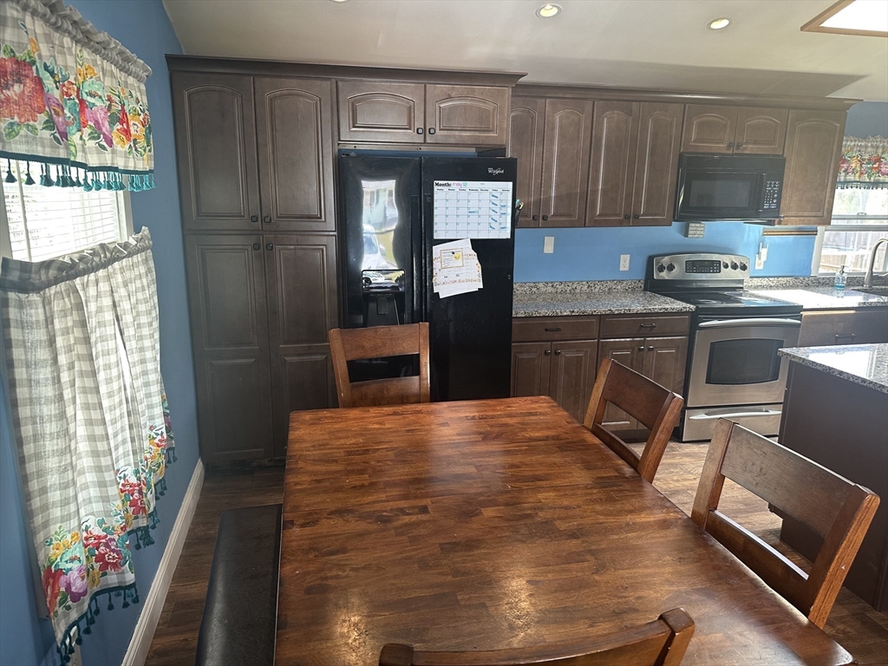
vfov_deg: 56.8
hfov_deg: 71.6
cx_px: 444
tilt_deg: -13.5
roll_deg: -1.5
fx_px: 616
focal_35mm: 24
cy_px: 333
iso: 160
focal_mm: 6.86
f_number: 1.78
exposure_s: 1/60
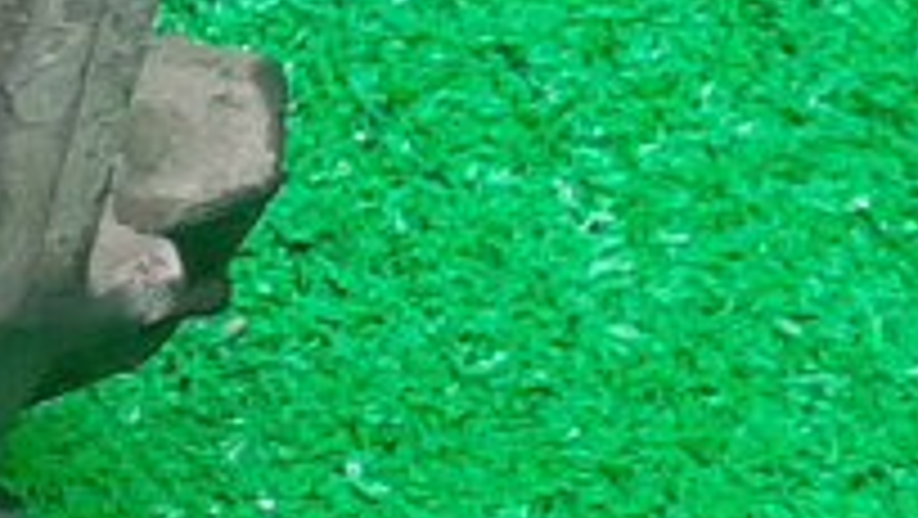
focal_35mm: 200
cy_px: 315
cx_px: -2313
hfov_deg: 8.2
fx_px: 4871
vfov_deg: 6.1
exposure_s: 1/50
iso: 202
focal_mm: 3.93
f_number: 1.7
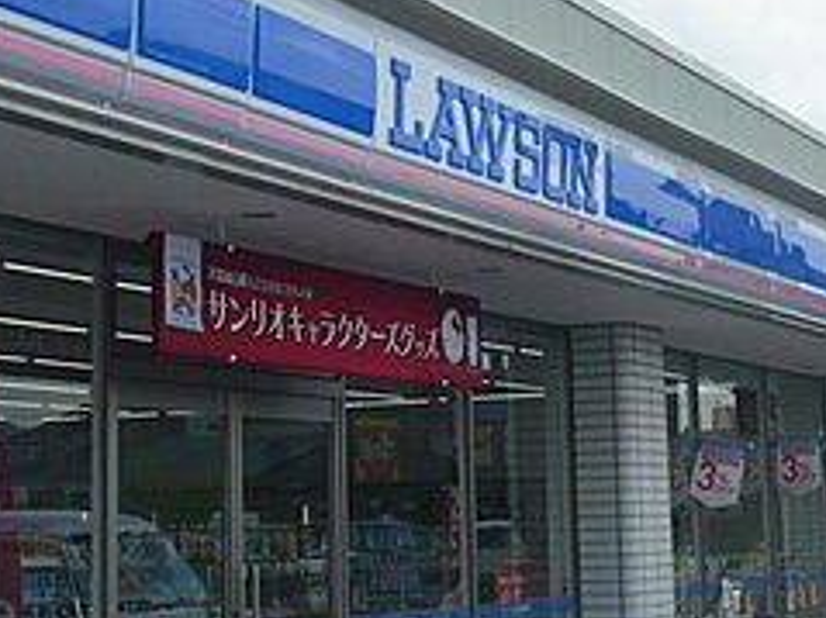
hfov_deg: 22.3
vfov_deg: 16.5
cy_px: 48
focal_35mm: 88
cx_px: 384
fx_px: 2099
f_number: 8
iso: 100
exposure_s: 1/320
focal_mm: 5.8
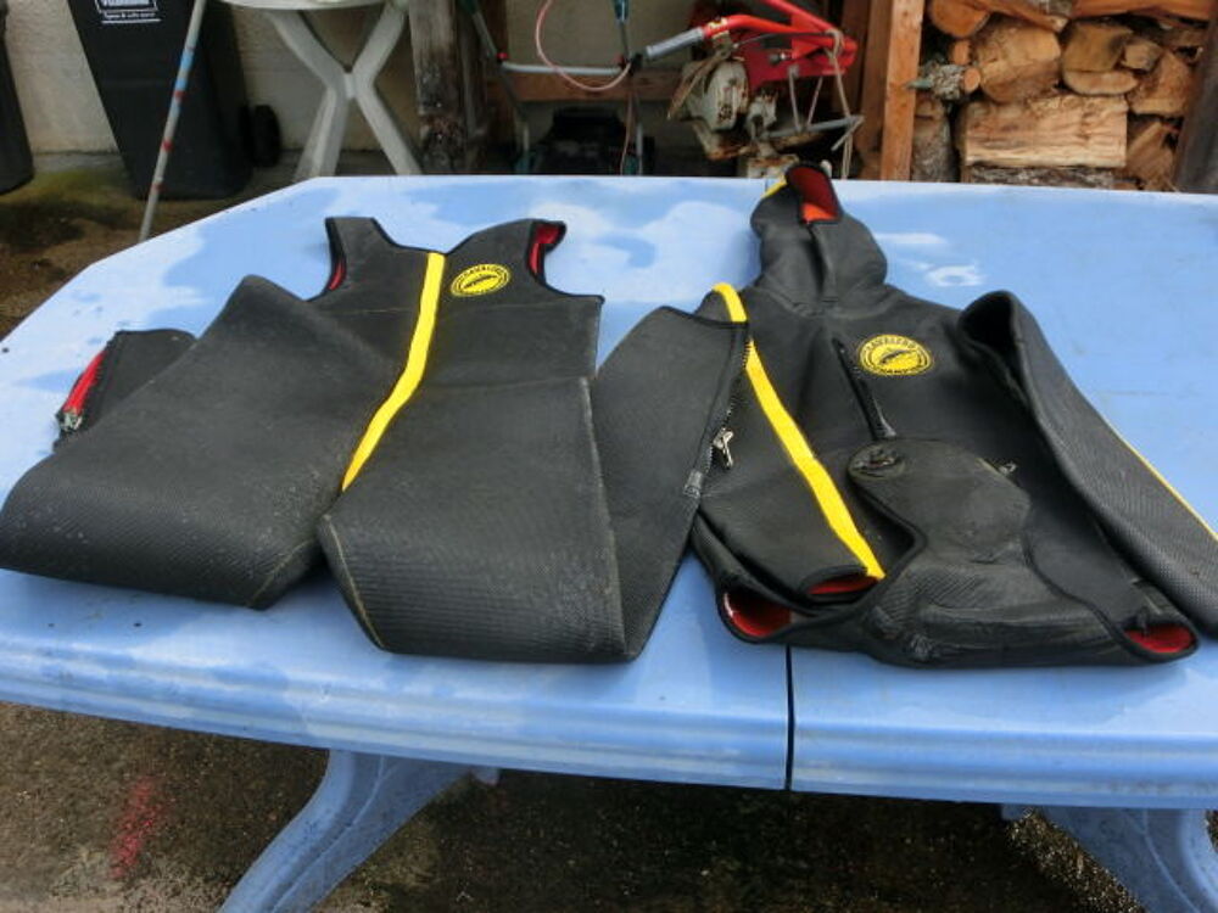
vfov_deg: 44.2
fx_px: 1126
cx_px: 609
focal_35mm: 32
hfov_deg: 56.8
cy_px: 456
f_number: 3.8
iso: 80
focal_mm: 5.7
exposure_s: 1/320
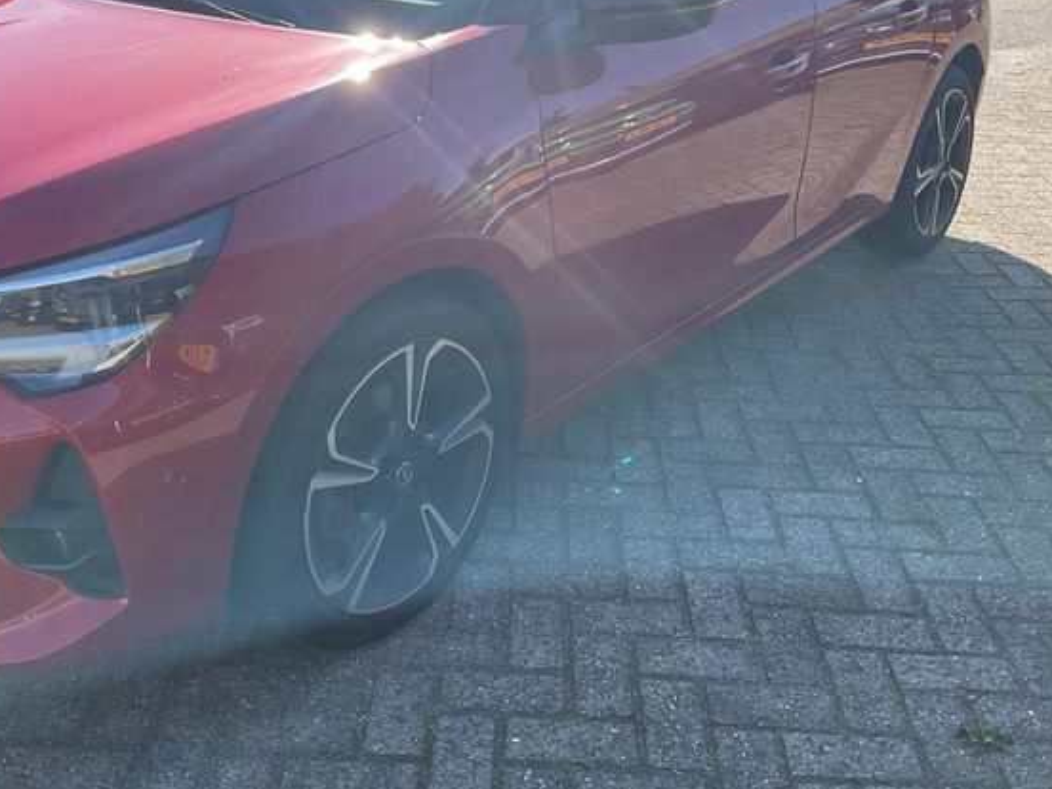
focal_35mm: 42
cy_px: 276
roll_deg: -0.1
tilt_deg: -19.1
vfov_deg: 34.1
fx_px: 1276
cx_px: 494
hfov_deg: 44.8
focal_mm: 3
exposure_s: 1/912
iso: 16
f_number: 1.8
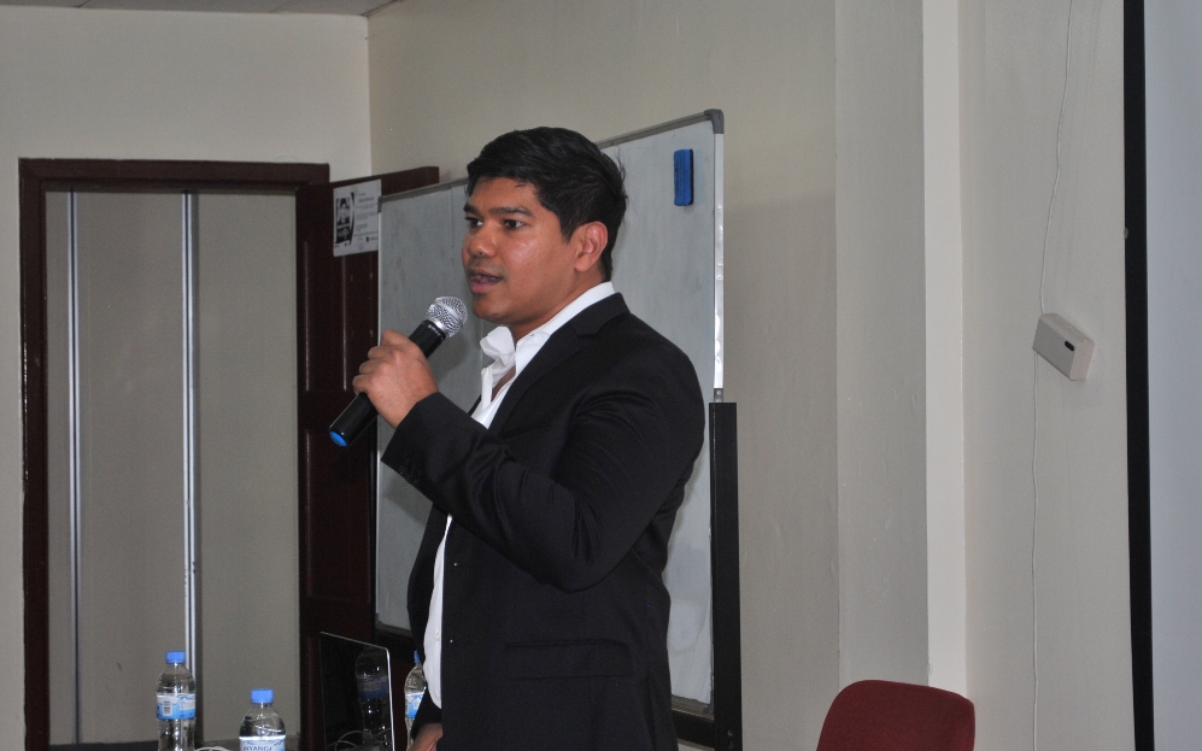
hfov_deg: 24.5
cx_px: 602
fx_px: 2768
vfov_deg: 15.5
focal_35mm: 85
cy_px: 383
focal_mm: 55
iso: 200
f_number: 5.6
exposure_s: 1/60
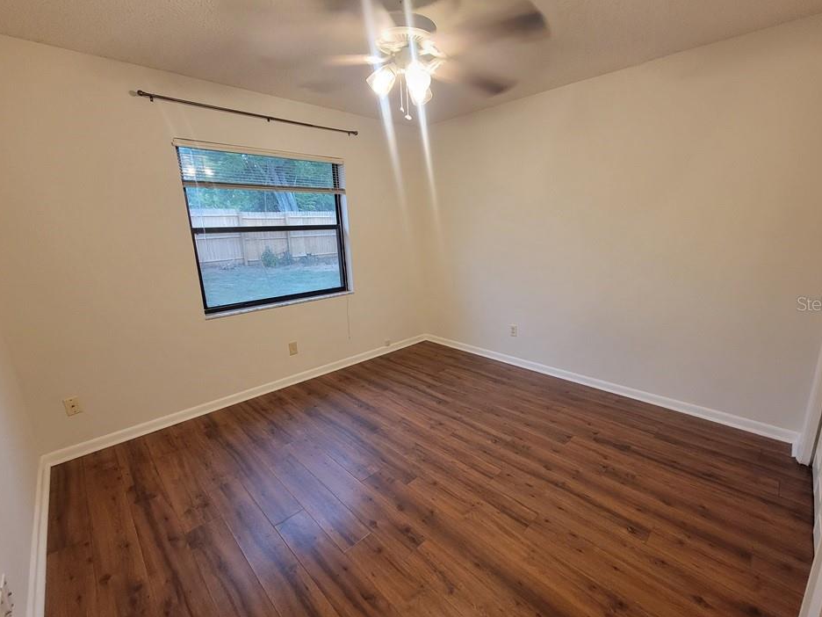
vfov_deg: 85.7
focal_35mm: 14
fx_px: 332
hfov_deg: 101.9
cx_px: 437
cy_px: 303
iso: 320
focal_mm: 2.2
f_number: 2.2
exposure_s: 1/60
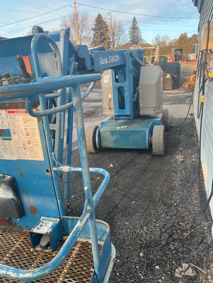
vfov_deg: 67.3
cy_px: 142
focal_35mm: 26
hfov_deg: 53.1
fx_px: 213
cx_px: 106
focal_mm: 5.1
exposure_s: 1/122
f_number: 1.6
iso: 40
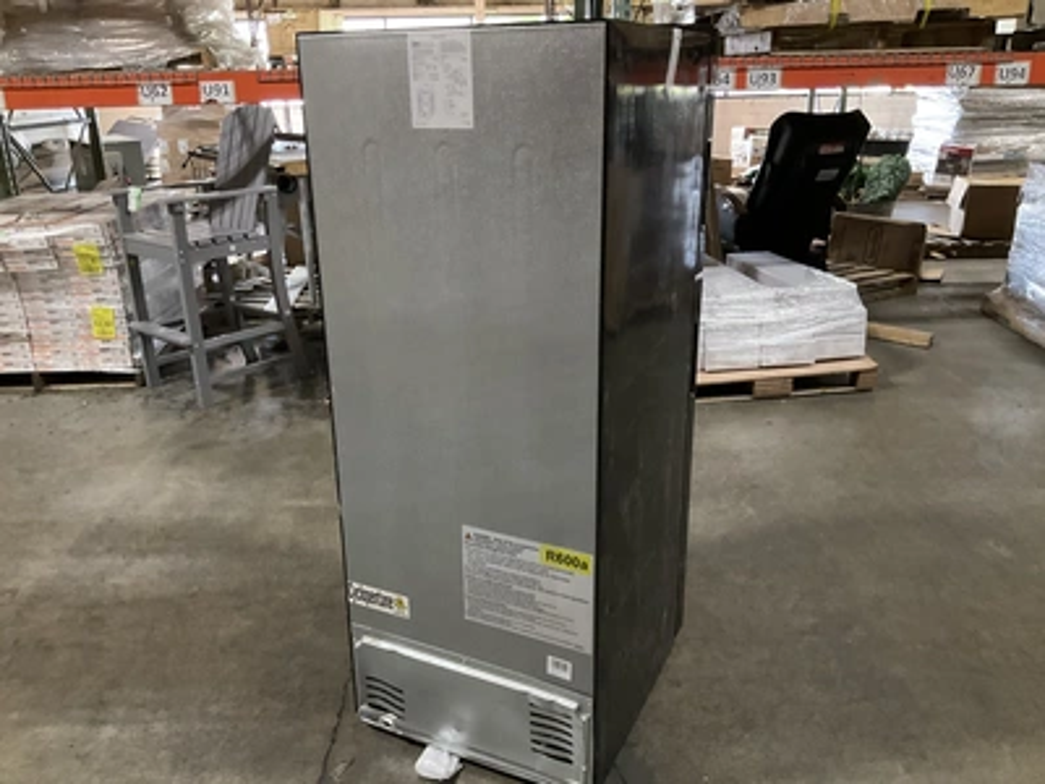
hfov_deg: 61.7
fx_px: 875
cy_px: 392
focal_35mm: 29
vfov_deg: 48.2
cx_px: 522
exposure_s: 1/30
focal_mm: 3
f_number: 1.8
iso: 400
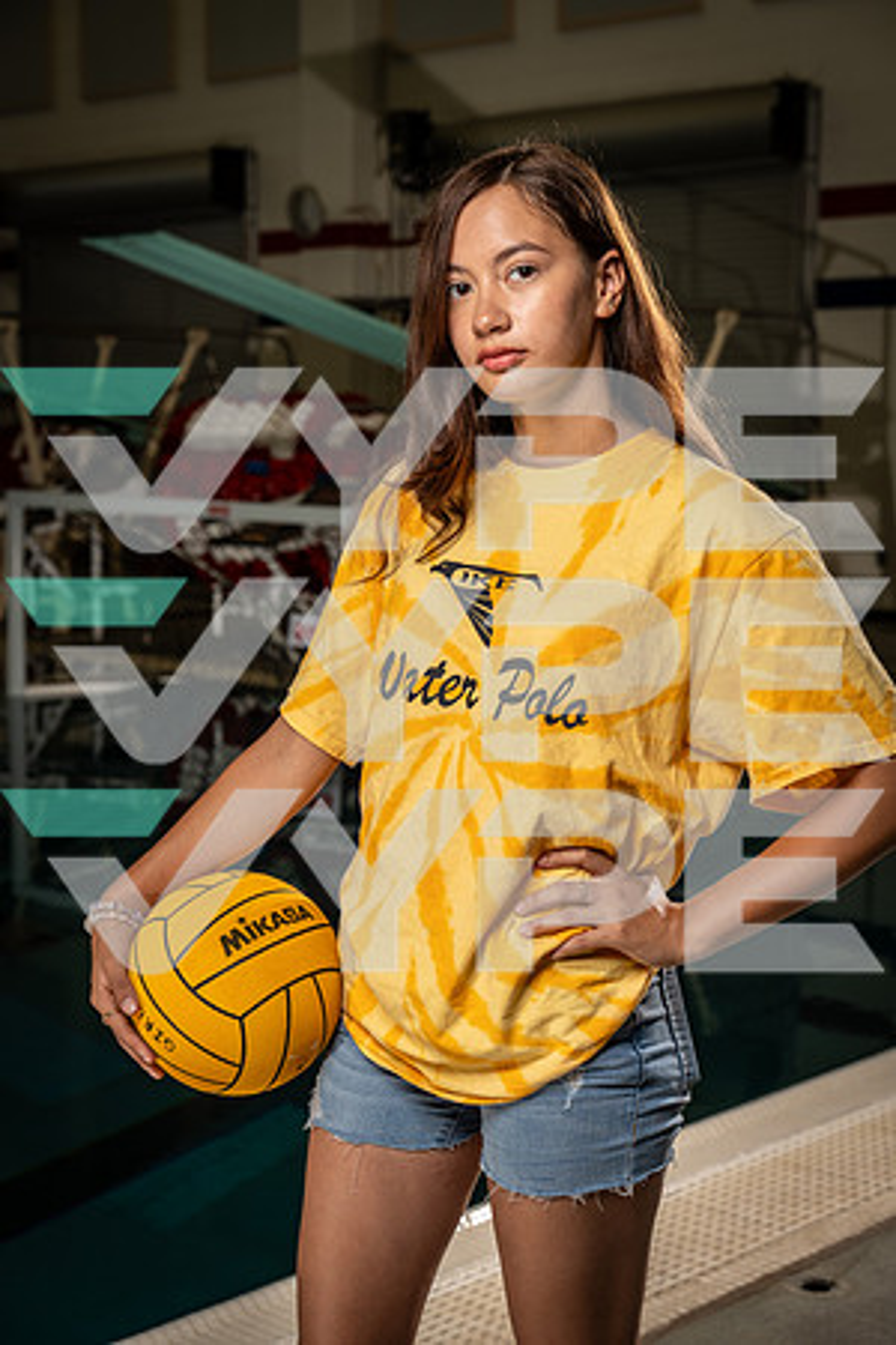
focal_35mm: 58
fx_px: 2165
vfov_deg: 34.5
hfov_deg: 23.4
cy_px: 672
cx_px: 448
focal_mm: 58
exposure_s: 1/250
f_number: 5.6
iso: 320
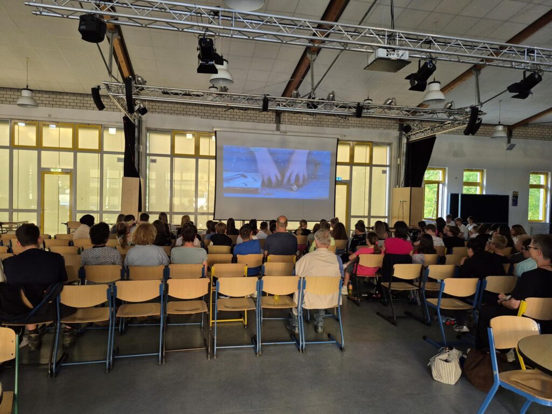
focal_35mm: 23
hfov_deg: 73.9
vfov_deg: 58.9
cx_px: 276
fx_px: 367
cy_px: 207
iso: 320
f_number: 1.8
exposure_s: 1/120
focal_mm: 5.4
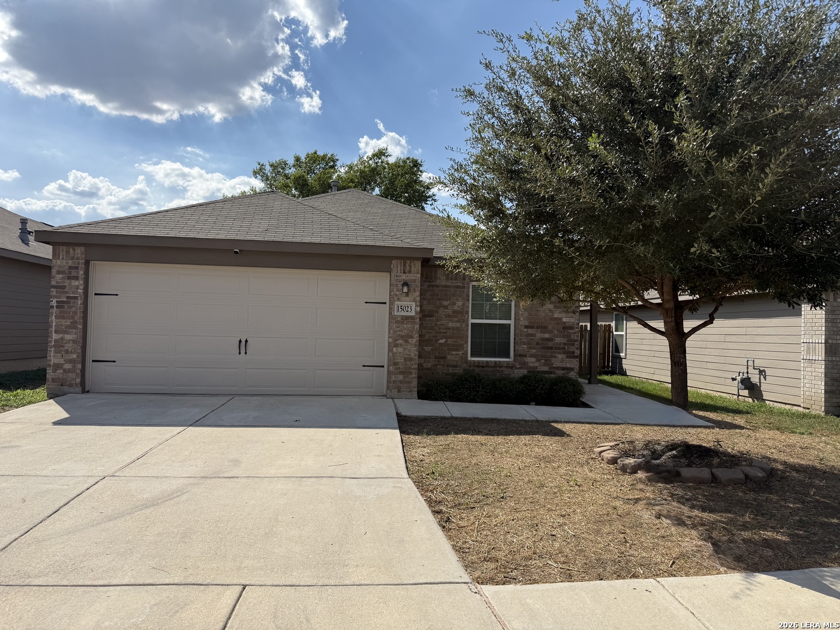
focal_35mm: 24
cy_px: 315
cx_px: 420
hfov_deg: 71.6
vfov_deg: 56.8
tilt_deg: +2.5
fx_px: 582
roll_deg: -1.8
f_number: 1.78
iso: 80
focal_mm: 6.76
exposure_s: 1/6711
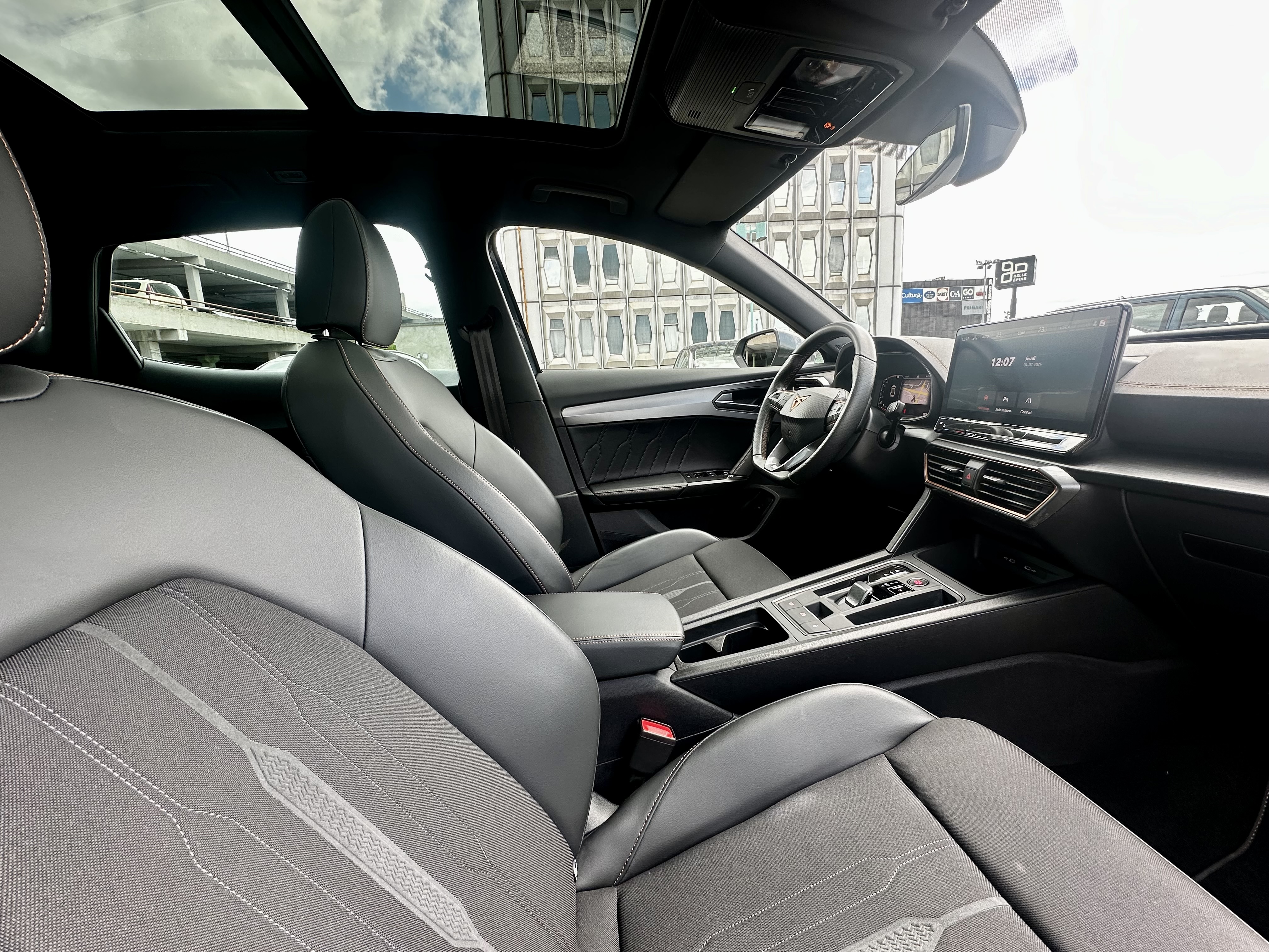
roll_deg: +3.1
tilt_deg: -9.8
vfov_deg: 85.7
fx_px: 513
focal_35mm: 14
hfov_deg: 102.1
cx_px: 634
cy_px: 476
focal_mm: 2.22
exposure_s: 1/109
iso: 40
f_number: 2.2
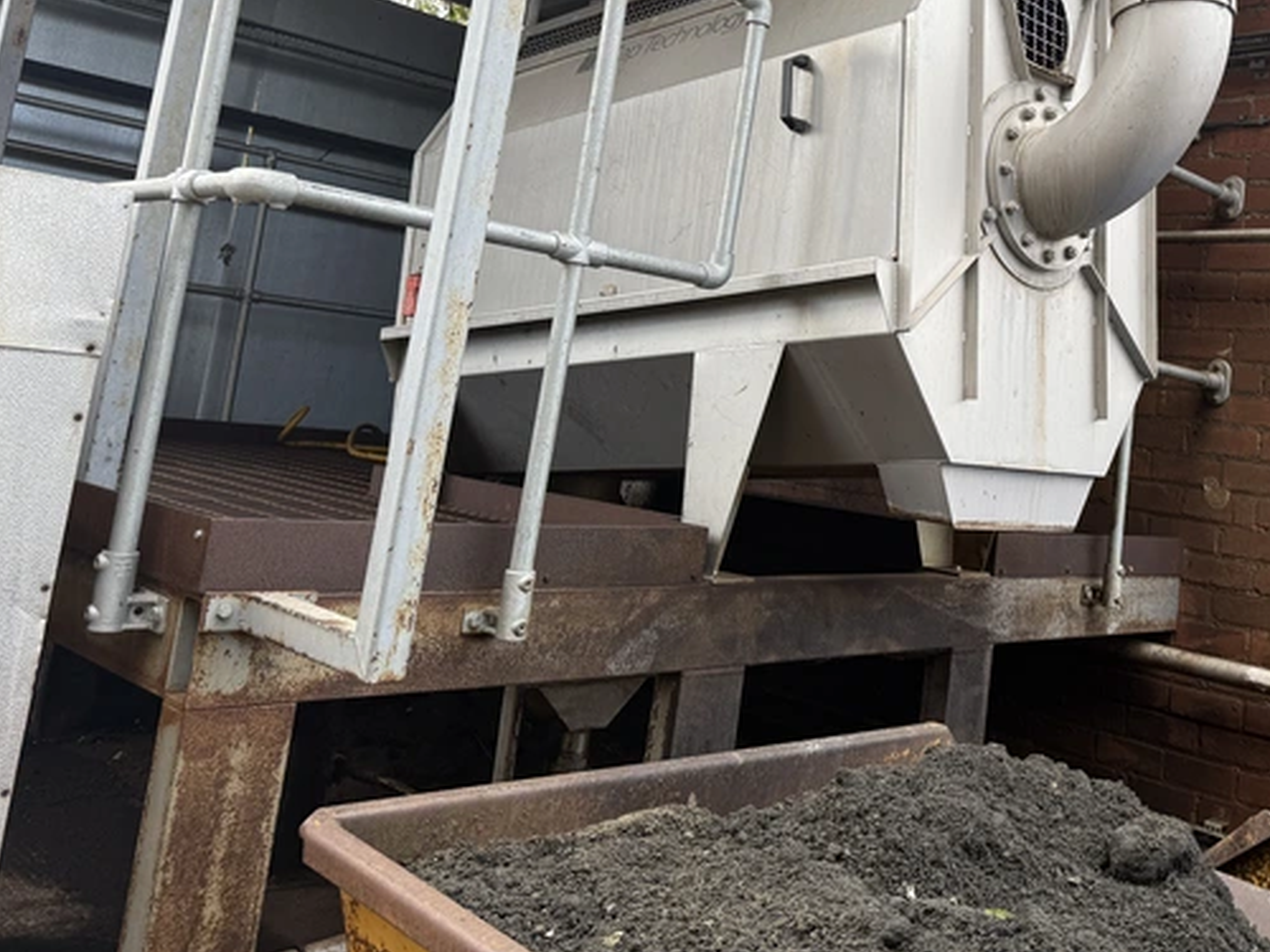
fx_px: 1321
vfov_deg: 38.7
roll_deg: -5.5
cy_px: 242
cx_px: 942
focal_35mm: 36
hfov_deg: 49.4
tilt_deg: +9.8
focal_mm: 6.76
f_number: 1.78
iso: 80
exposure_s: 1/742
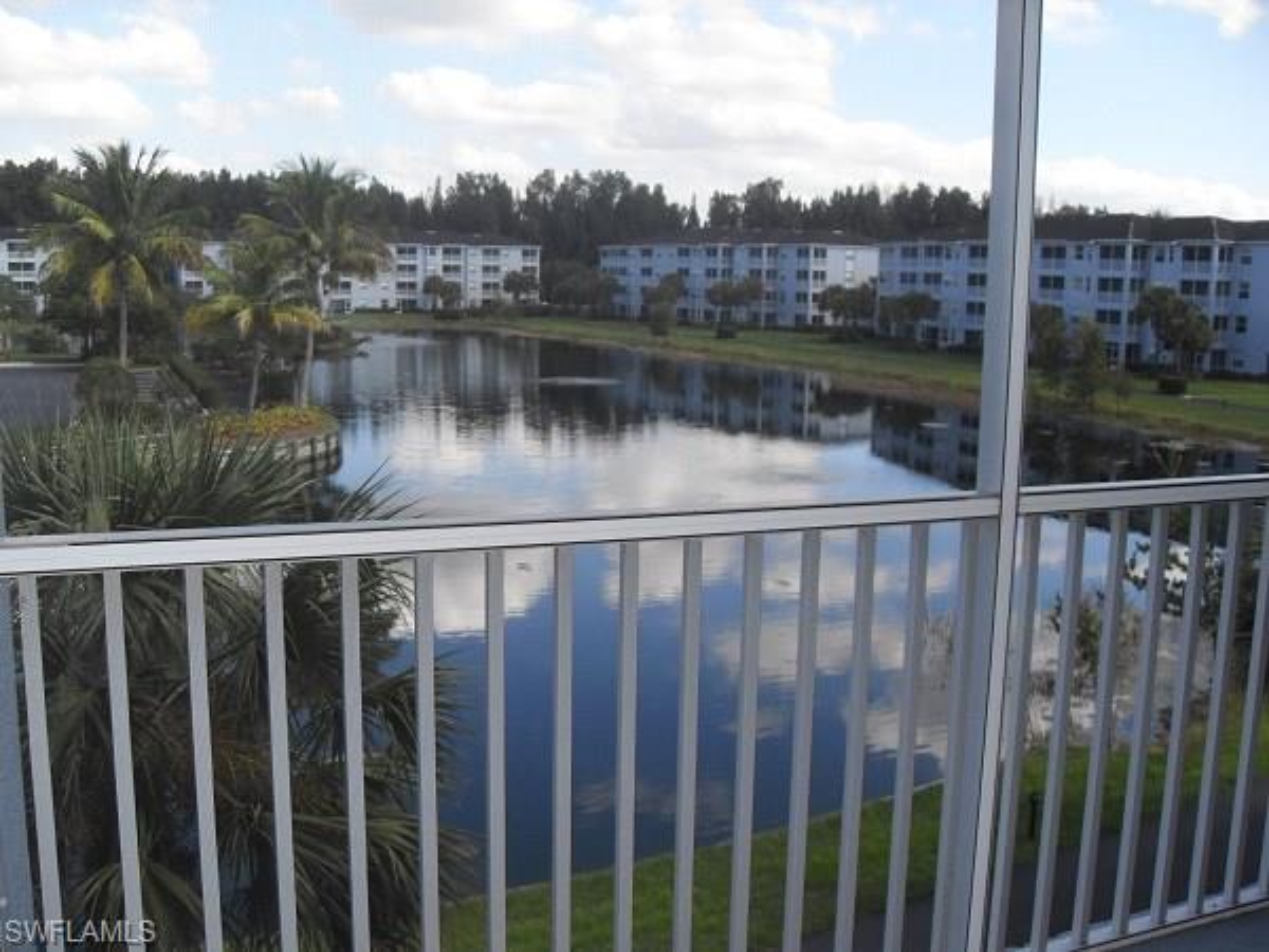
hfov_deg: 54.0
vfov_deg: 41.8
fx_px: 1246
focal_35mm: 34
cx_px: 634
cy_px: 476
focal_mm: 6.3
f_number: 2.8
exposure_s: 1/500
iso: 80
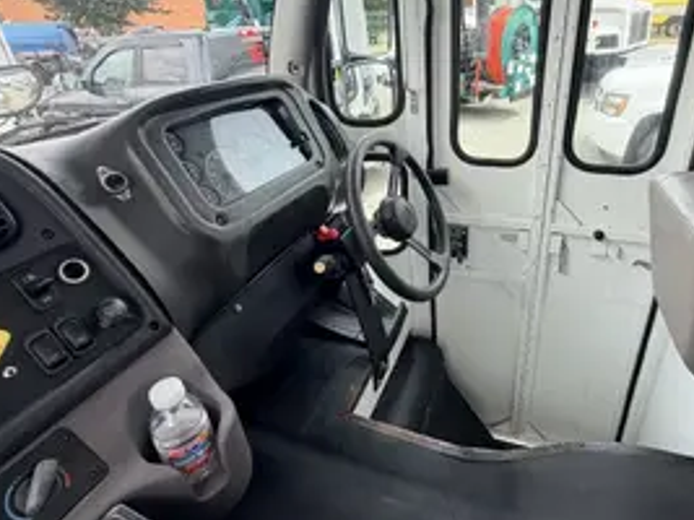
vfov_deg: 63.0
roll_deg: +1.9
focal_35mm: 21
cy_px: 218
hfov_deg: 78.1
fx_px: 421
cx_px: 418
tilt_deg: -25.9
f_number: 2.2
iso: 40
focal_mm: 2.22
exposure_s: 1/179
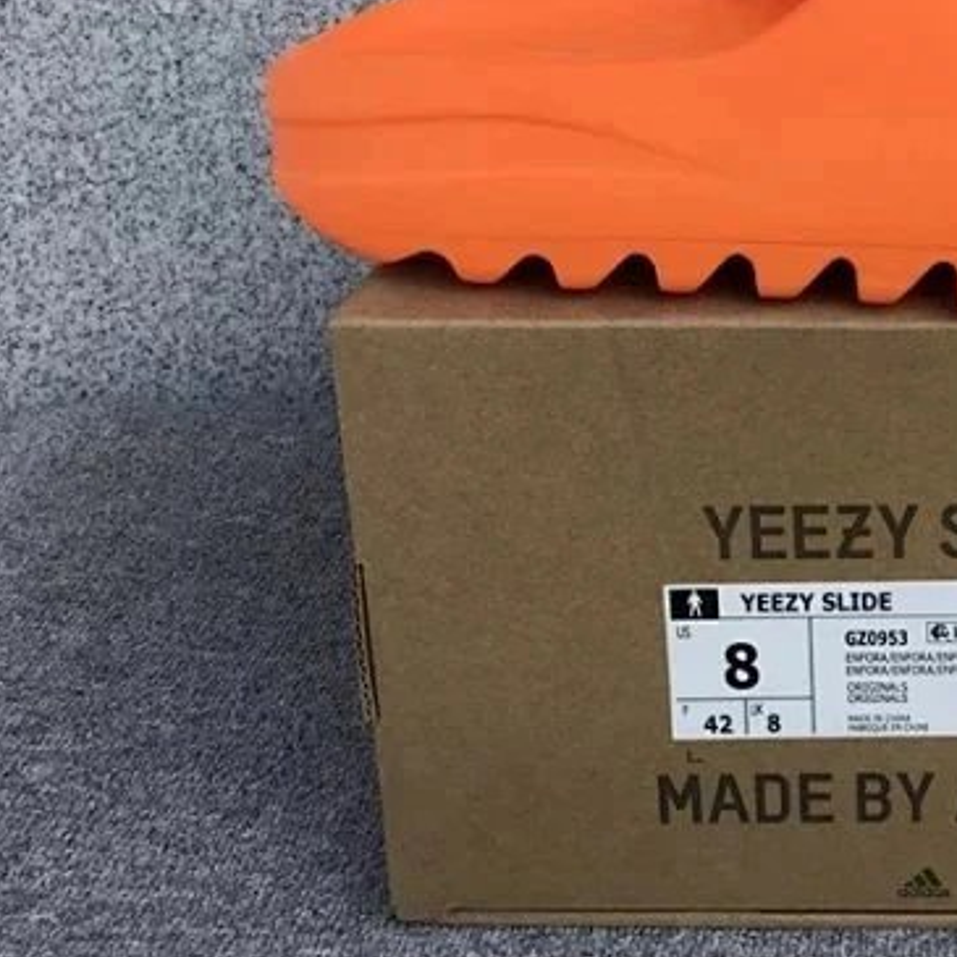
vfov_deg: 28.3
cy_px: 275
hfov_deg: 27.1
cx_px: 949
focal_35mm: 60
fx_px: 1877
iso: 25
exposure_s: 1/334
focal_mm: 3.3
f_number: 2.4
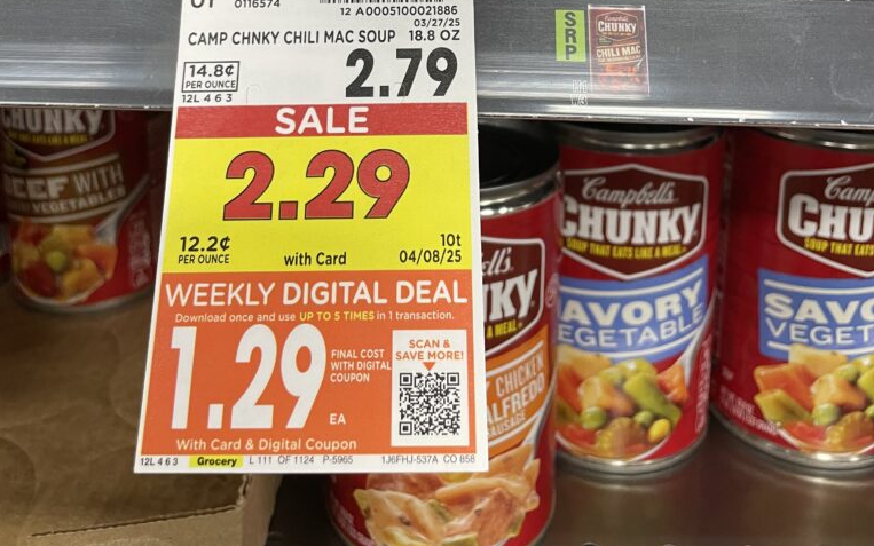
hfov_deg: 52.7
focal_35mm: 37
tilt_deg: -11.3
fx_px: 881
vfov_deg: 31.2
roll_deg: +0.3
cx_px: 435
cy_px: -33
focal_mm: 4.2
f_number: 1.6
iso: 100
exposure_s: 1/60
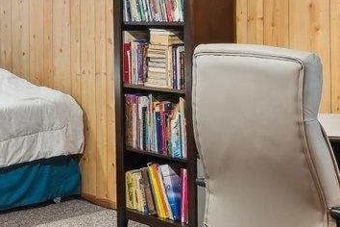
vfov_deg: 16.4
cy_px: -10
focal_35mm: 81
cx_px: 55
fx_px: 765
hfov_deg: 24.5
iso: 400
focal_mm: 14
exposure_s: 1/10
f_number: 8
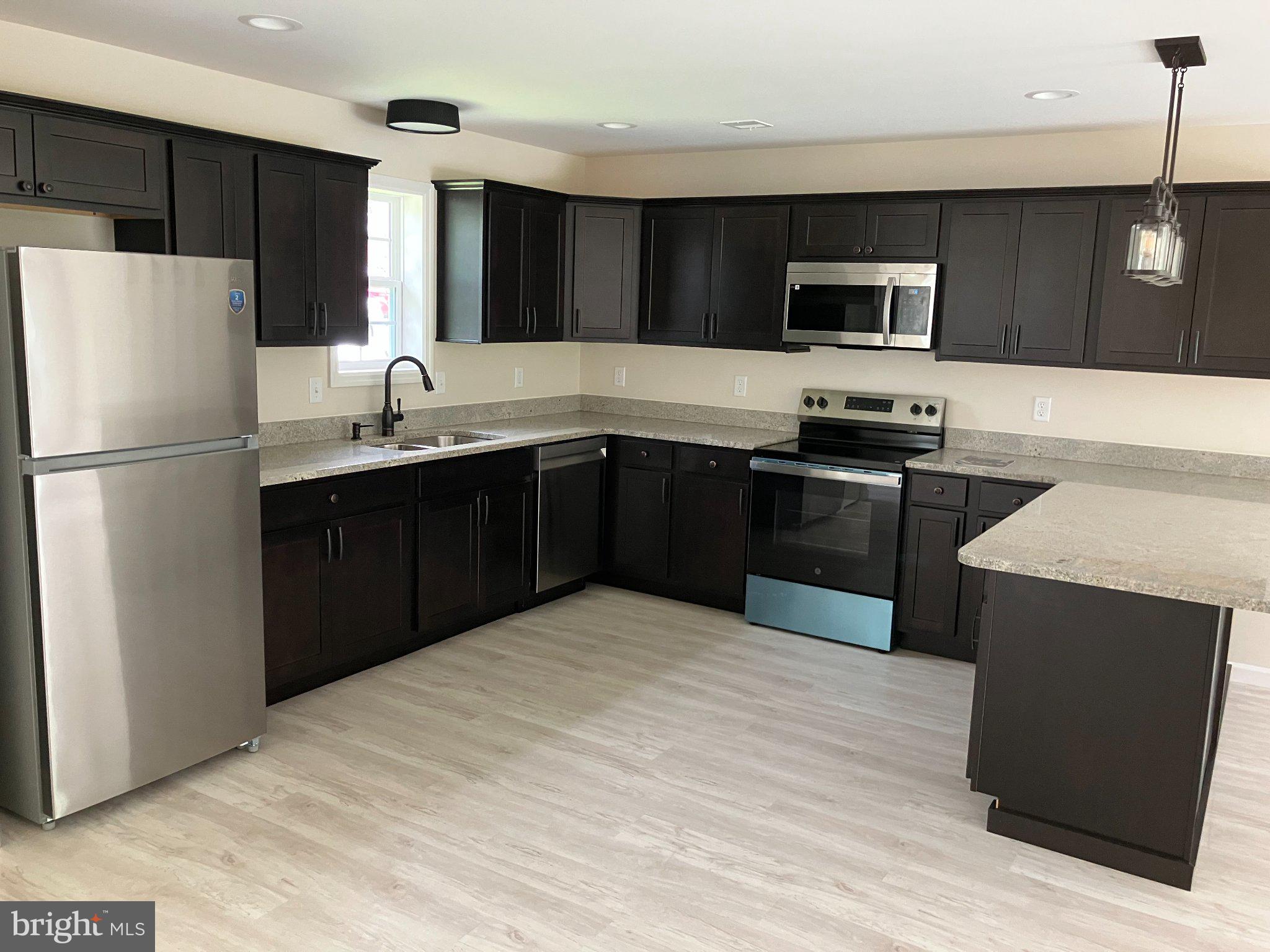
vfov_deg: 49.7
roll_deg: -1.8
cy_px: 476
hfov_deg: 63.4
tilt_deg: -10.3
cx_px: 635
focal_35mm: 28
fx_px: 1027
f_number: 1.8
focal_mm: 3.99
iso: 200
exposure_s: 1/60
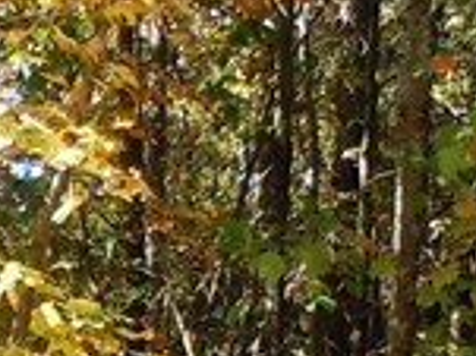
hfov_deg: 9.0
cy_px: 636
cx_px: -545
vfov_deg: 7.1
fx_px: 2789
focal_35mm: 203
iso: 100
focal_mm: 5.4
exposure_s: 1/100
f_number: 3.5
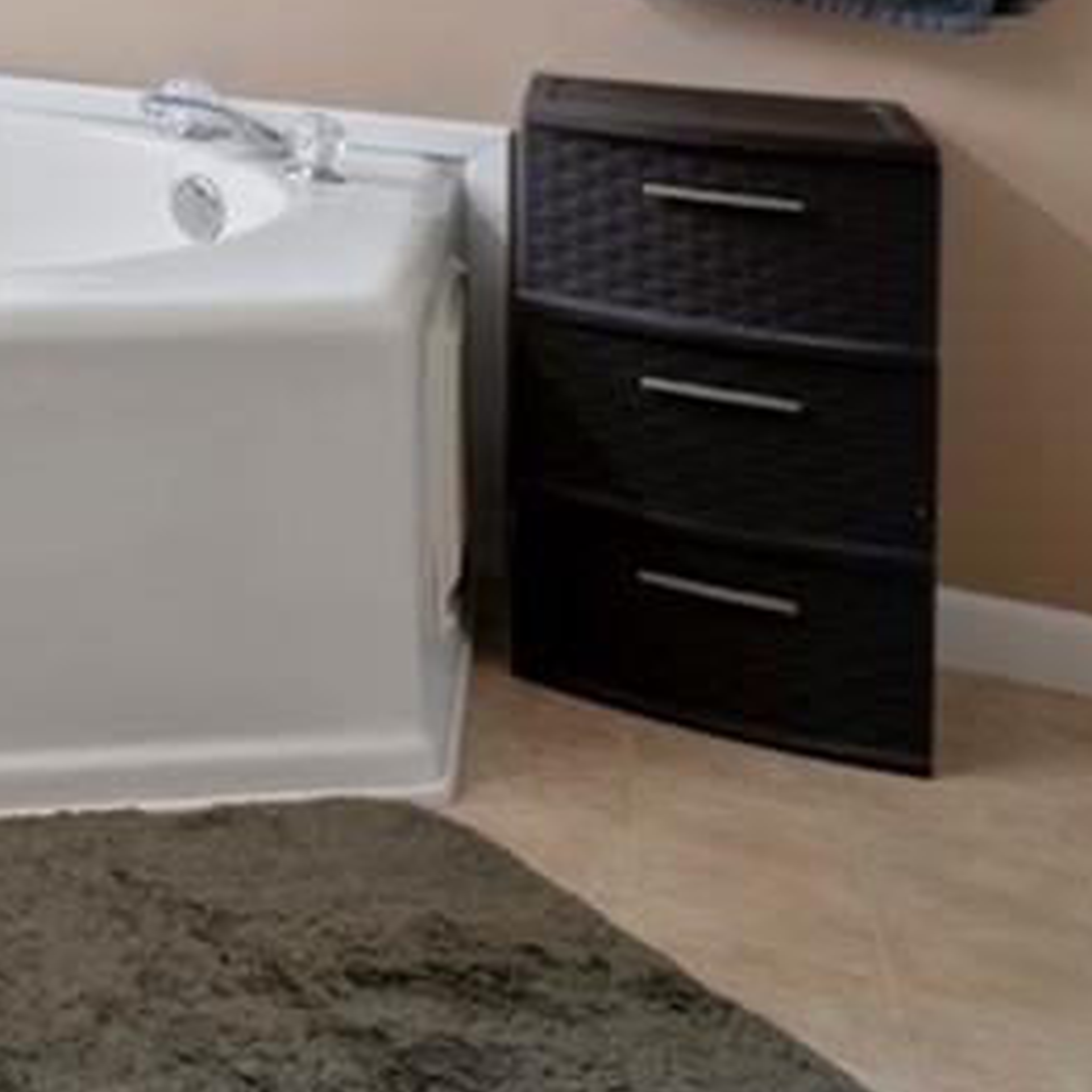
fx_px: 1892
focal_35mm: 53
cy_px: -201
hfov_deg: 20.2
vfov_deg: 28.3
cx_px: -984
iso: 250
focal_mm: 16
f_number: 7.1
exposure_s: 1/6
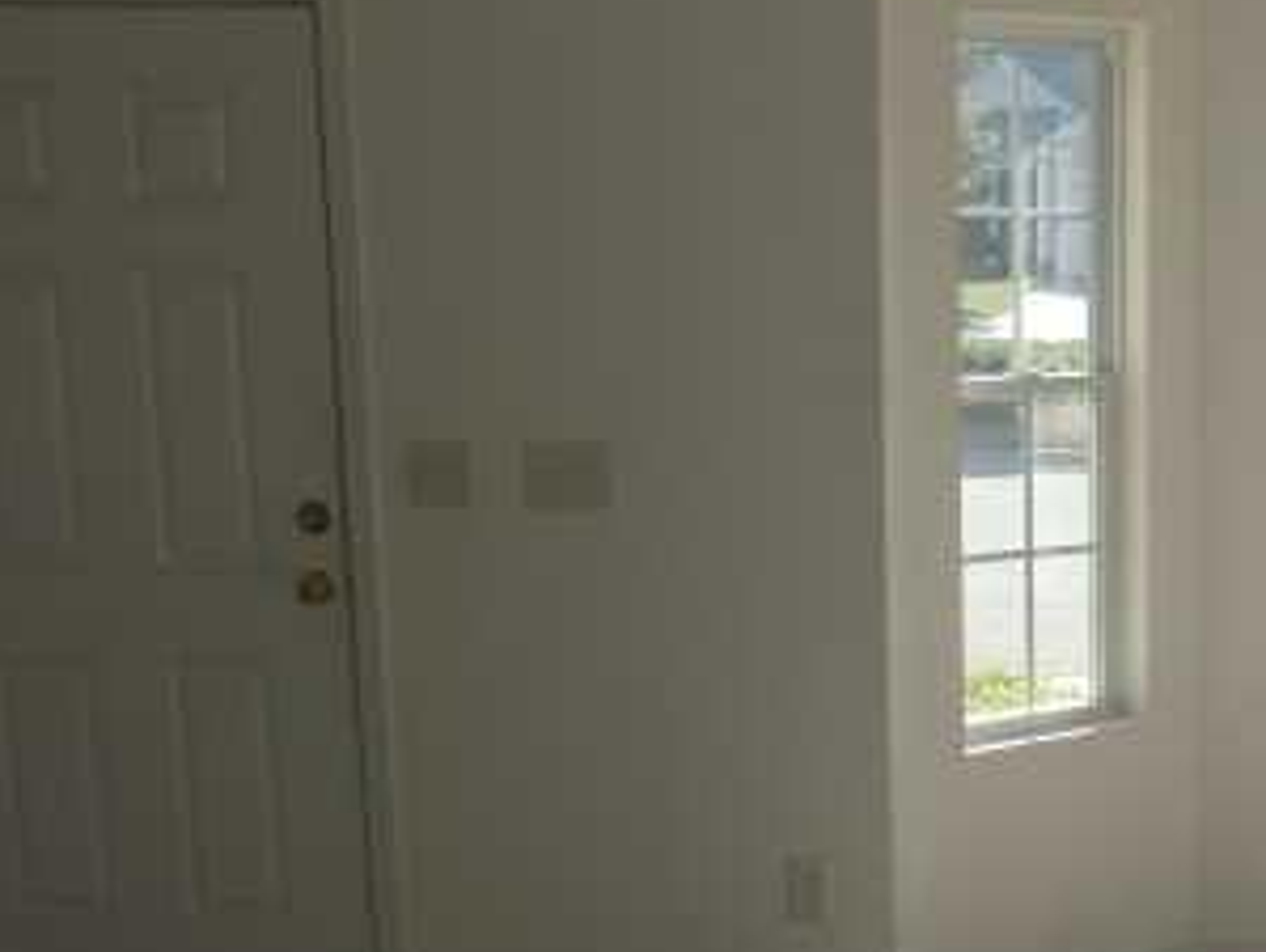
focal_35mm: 62
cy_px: 677
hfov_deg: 28.7
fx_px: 2270
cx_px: 1342
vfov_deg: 23.5
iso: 64
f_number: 3.5
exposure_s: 1/250
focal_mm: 5.2
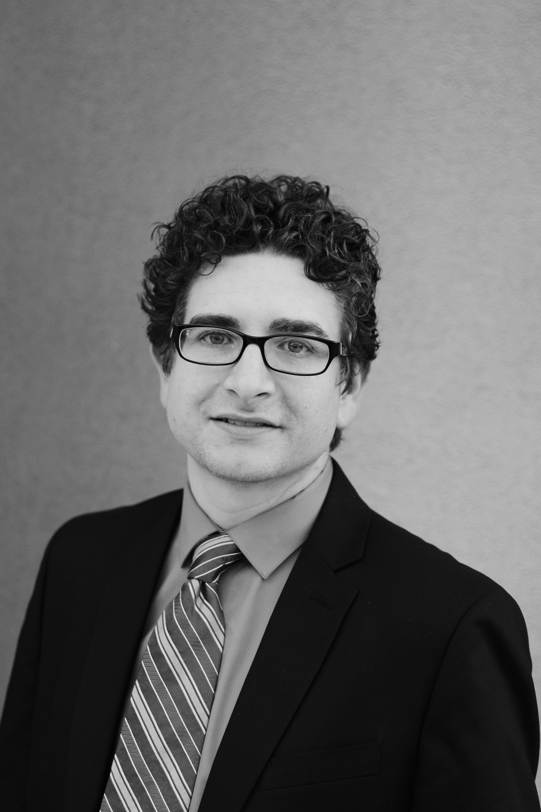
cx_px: 272
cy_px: 410
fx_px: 1713
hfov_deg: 17.9
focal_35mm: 76
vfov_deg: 26.6
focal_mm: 50
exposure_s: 1/80
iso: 640
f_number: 2.8
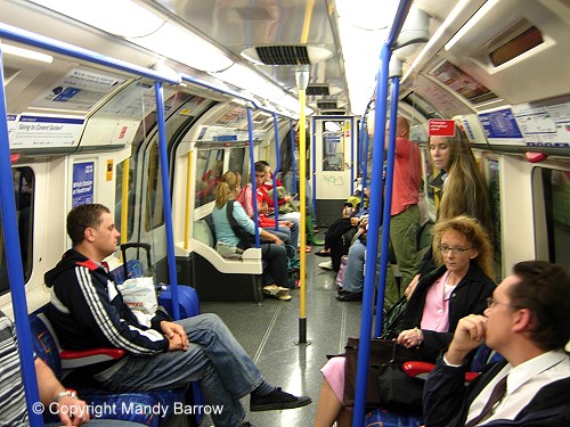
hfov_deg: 51.4
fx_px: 593
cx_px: 285
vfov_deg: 39.7
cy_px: 214
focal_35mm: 36
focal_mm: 7.5
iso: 50
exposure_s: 1/7.1
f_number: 2.7
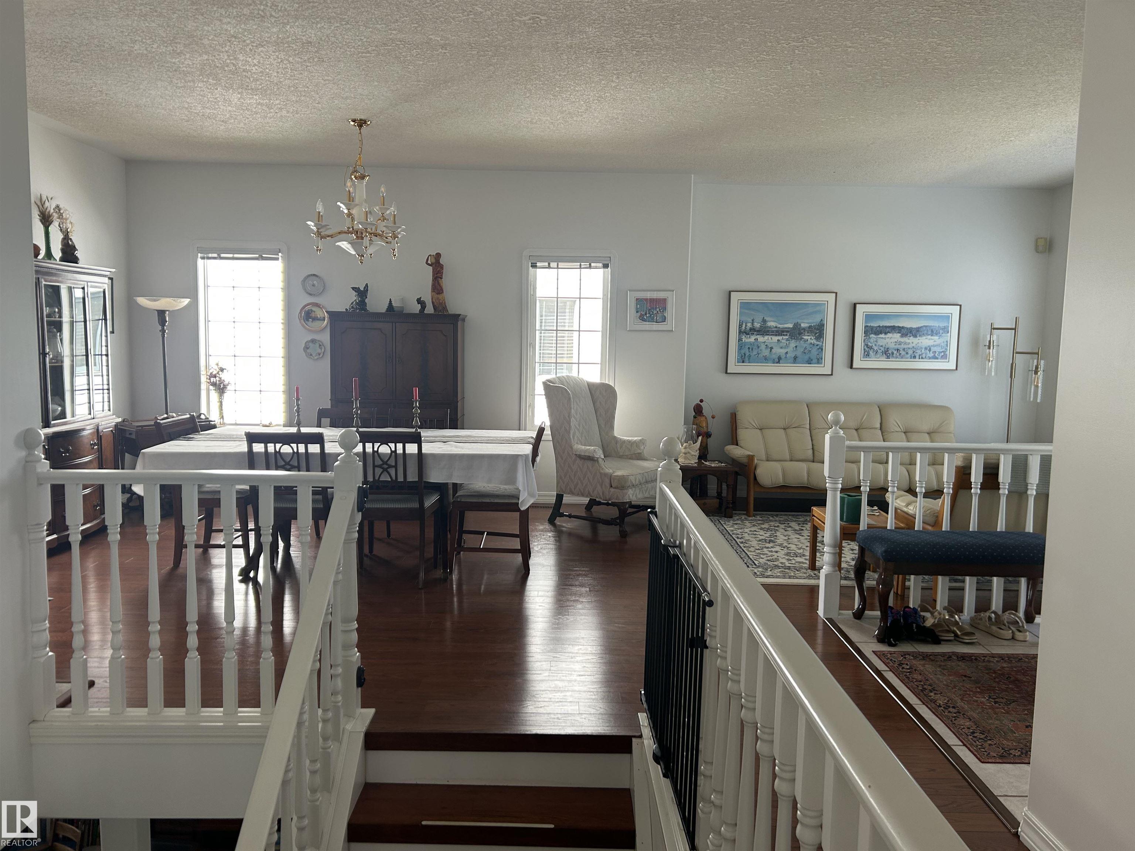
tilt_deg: -6.4
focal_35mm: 26
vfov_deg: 53.1
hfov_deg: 67.3
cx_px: 568
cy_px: 426
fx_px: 852
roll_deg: -0.9
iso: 64
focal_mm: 5.7
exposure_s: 1/121
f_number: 1.5
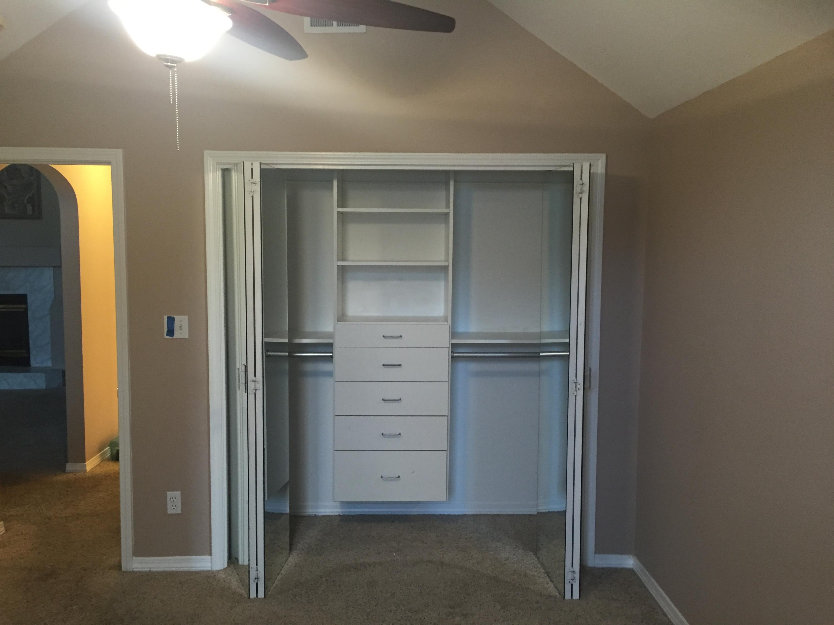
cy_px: 312
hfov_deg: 61.7
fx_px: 699
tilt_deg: -5.2
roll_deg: -0.5
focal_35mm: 29
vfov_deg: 48.2
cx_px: 417
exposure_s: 1/30
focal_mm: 4.15
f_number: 2.2
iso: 160
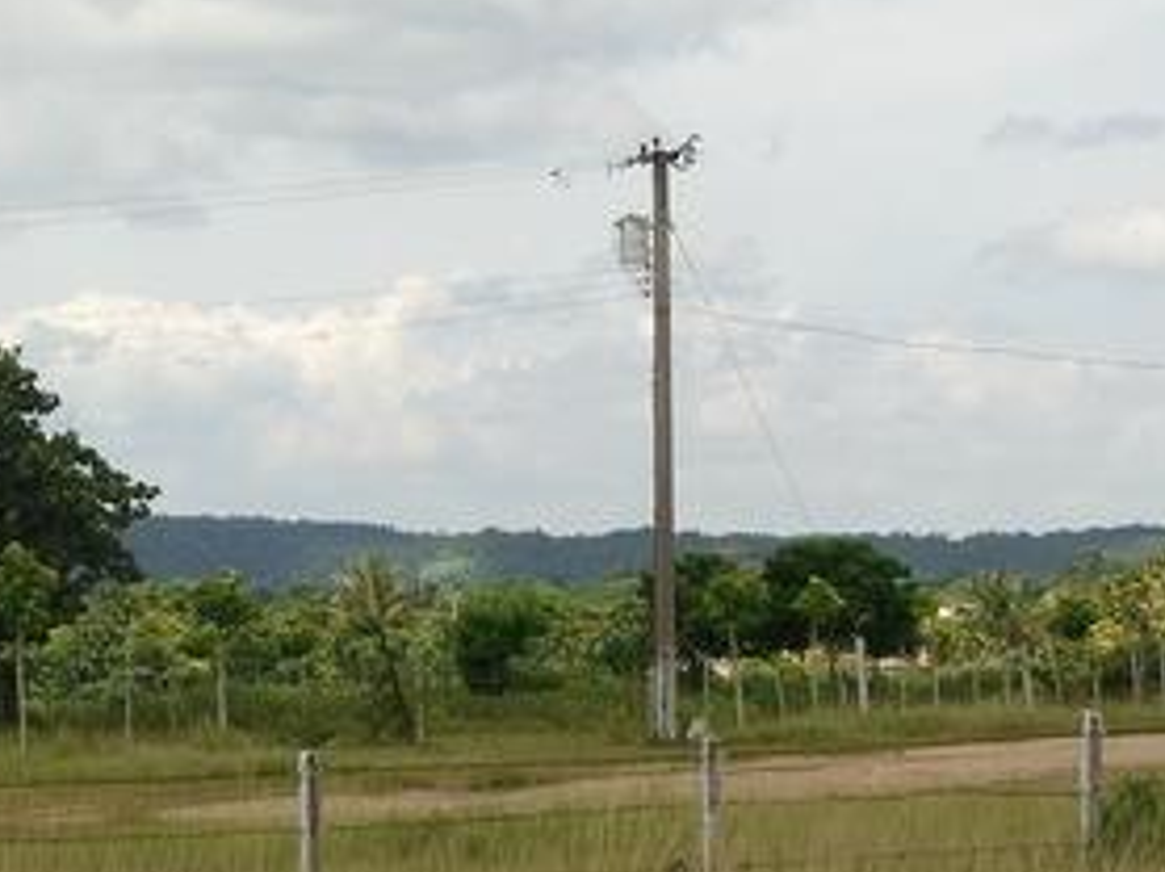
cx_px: 268
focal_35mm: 219
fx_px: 7364
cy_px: 436
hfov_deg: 9.0
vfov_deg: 6.8
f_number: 6.9
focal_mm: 19.7
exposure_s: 1/250
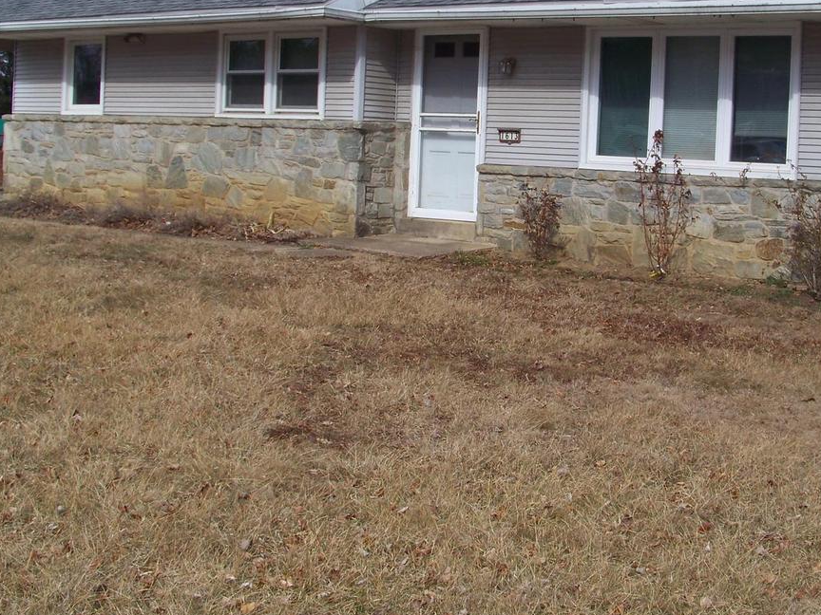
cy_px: 199
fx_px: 1304
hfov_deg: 34.8
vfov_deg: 26.4
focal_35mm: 55
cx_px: 496
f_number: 4
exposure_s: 1/640
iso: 64
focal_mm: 5.85
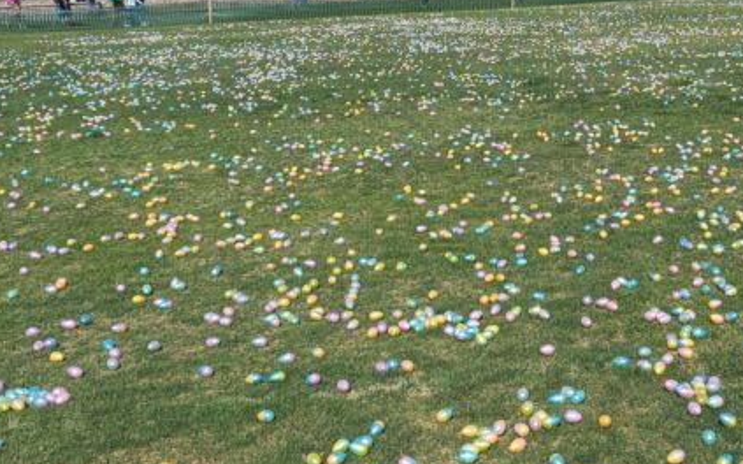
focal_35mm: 52
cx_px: 583
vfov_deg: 24.8
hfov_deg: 37.6
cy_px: 228
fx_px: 1053
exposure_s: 1/2584
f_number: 1.8
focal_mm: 3.94
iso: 40
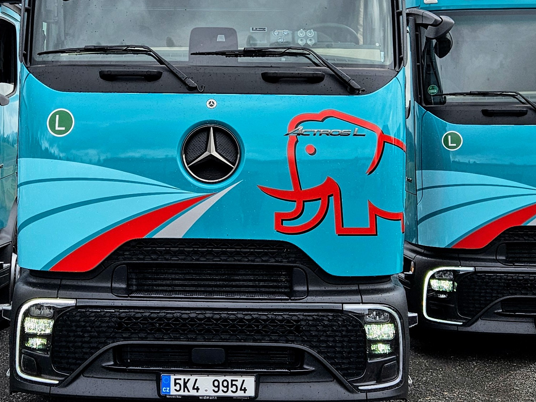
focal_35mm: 46
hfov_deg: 41.0
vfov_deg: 31.0
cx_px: 207
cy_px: 106
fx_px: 712
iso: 50
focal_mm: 5.4
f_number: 1.8
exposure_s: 1/1093
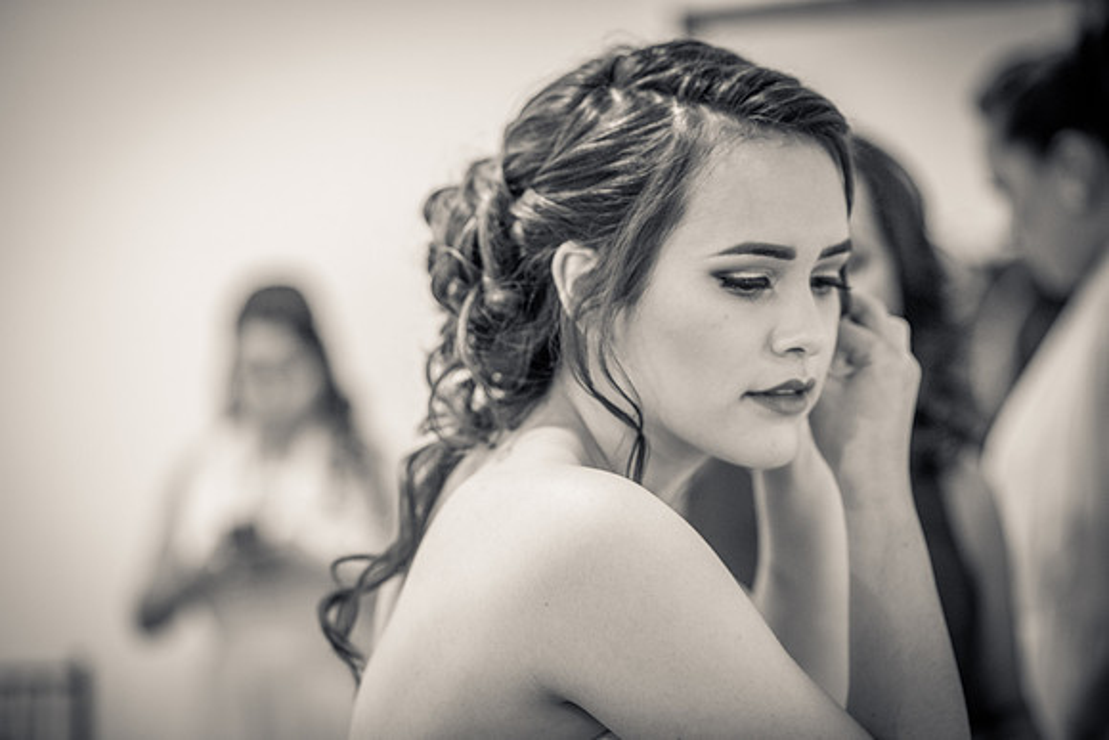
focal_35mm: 85
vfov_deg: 16.1
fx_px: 2619
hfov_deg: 23.9
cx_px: 554
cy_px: 370
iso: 2500
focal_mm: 85
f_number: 2.2
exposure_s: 1/250
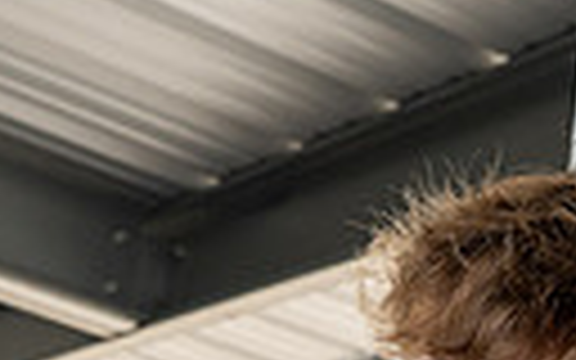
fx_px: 2245
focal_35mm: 143
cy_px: 945
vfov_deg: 8.2
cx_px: 364
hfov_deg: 14.6
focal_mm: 40
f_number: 7.1
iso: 800
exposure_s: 1/250
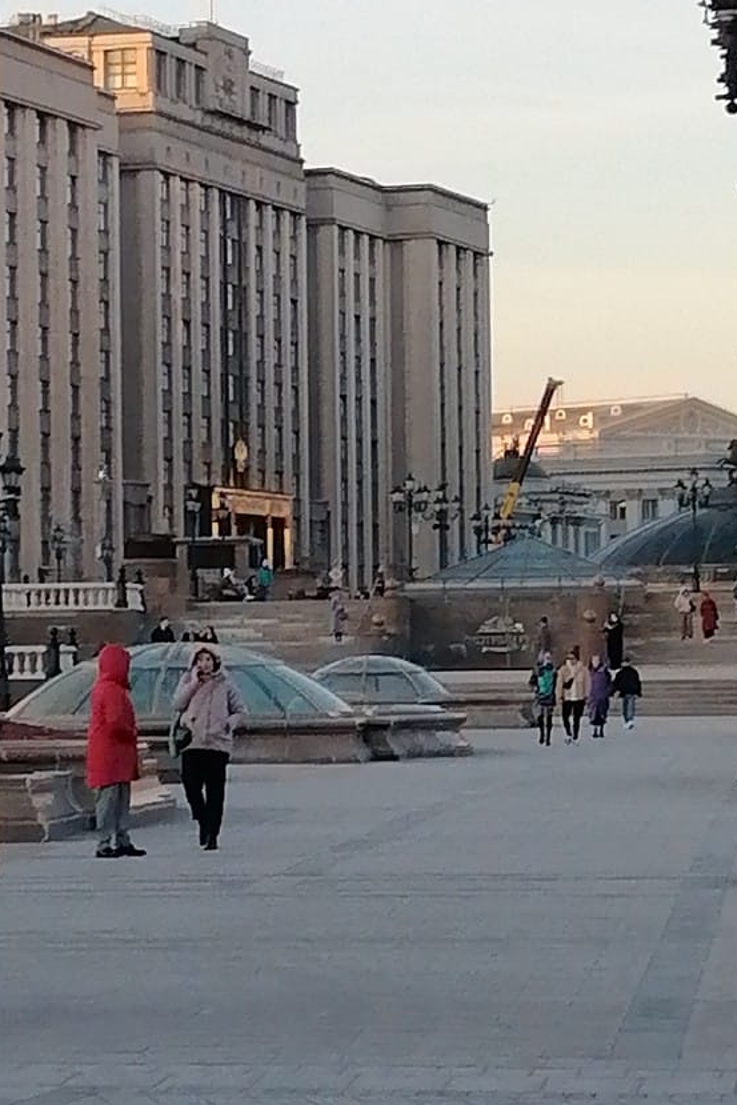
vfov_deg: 18.4
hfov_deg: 12.3
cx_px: 253
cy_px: 401
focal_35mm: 111
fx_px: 3407
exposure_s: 1/653
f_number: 1.8
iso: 160
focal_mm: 5.4
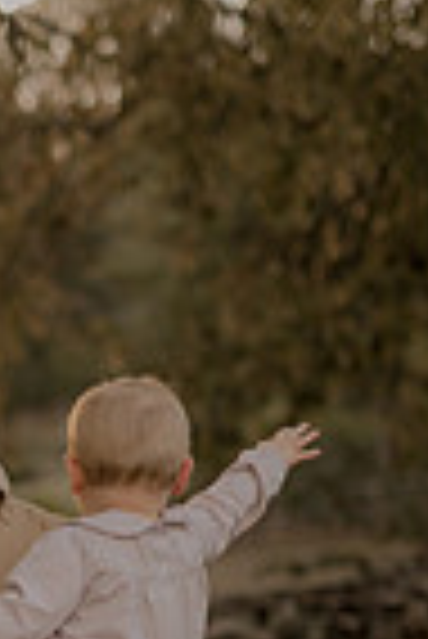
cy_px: 824
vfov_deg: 12.6
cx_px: -106
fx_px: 2811
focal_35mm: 158
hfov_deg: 8.6
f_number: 1.8
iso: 160
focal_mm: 50
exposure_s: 1/400
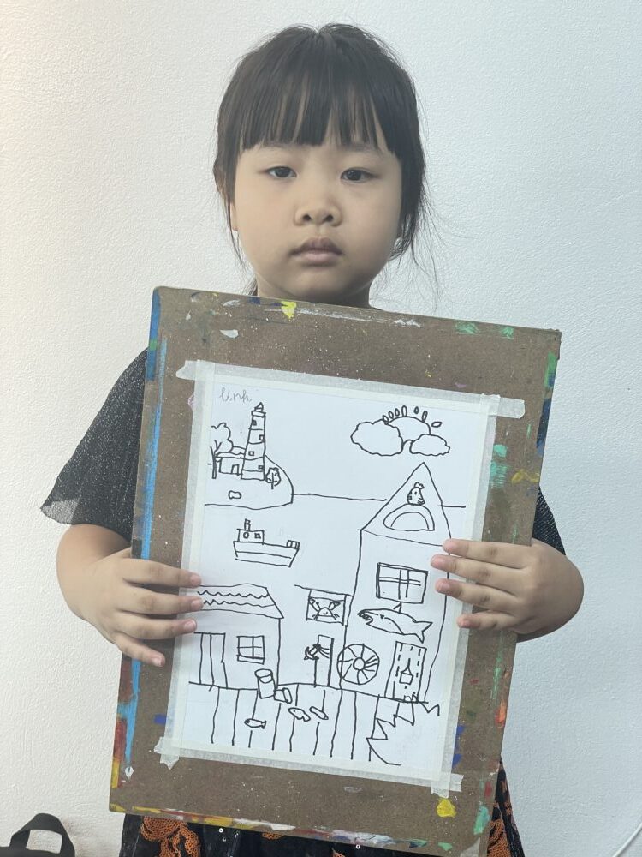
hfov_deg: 28.0
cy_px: 428
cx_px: 321
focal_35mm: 52
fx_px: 1286
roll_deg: -0.5
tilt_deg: -9.9
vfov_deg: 36.8
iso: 64
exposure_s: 1/100
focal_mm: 6
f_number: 2
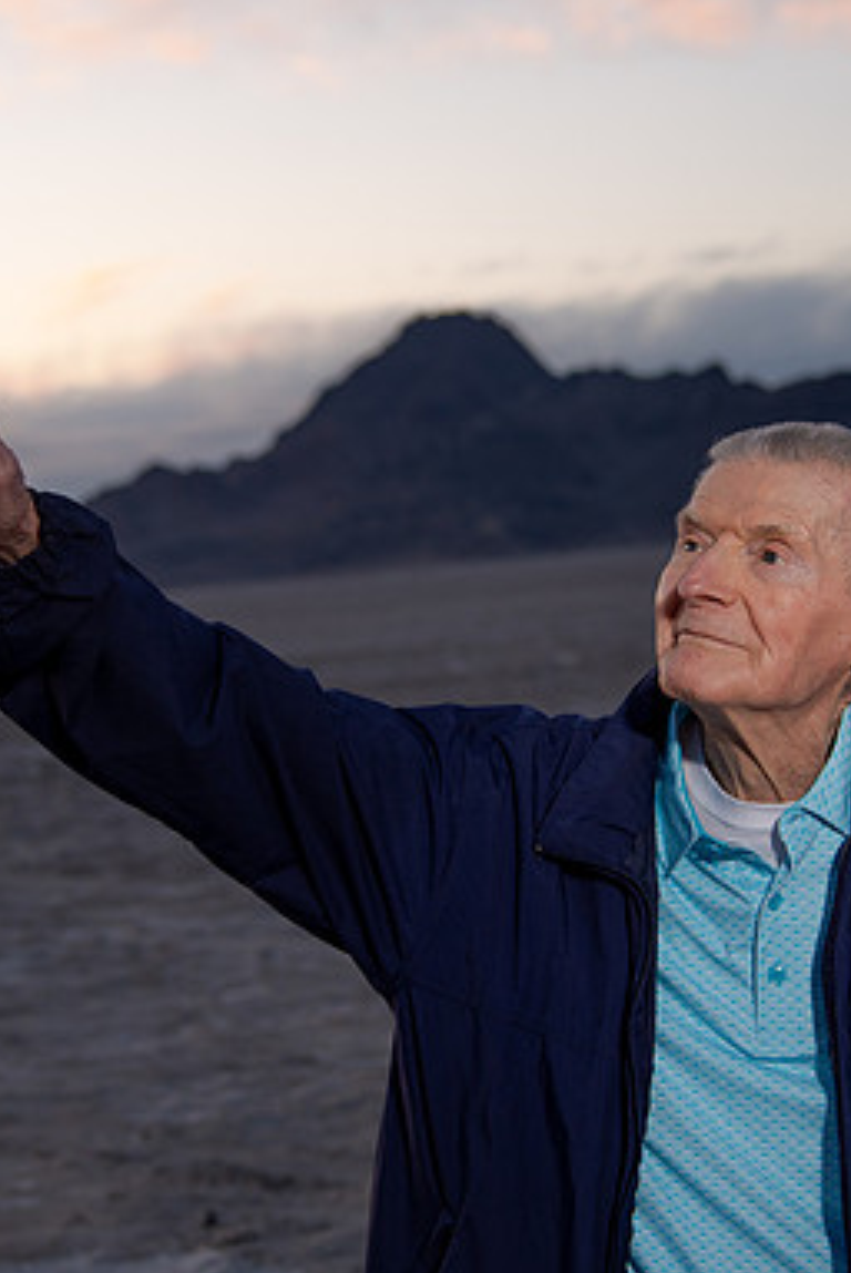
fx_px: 3362
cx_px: 474
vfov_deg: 21.4
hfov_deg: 14.4
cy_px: 575
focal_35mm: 95
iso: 400
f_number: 4
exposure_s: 1/125
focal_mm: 48
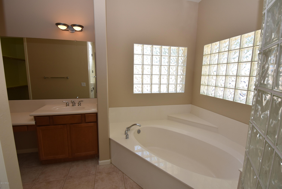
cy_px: 94
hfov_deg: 94.9
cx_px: 141
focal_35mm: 16
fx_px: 129
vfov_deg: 72.2
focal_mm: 11
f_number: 5.6
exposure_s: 1/125
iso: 400
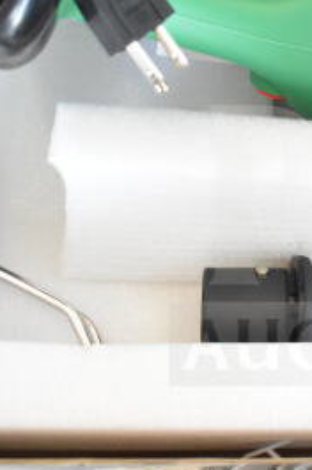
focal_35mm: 83
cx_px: 367
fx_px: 1082
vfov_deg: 24.5
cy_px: 246
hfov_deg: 15.8
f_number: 4.5
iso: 1600
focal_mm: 24
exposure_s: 1/80
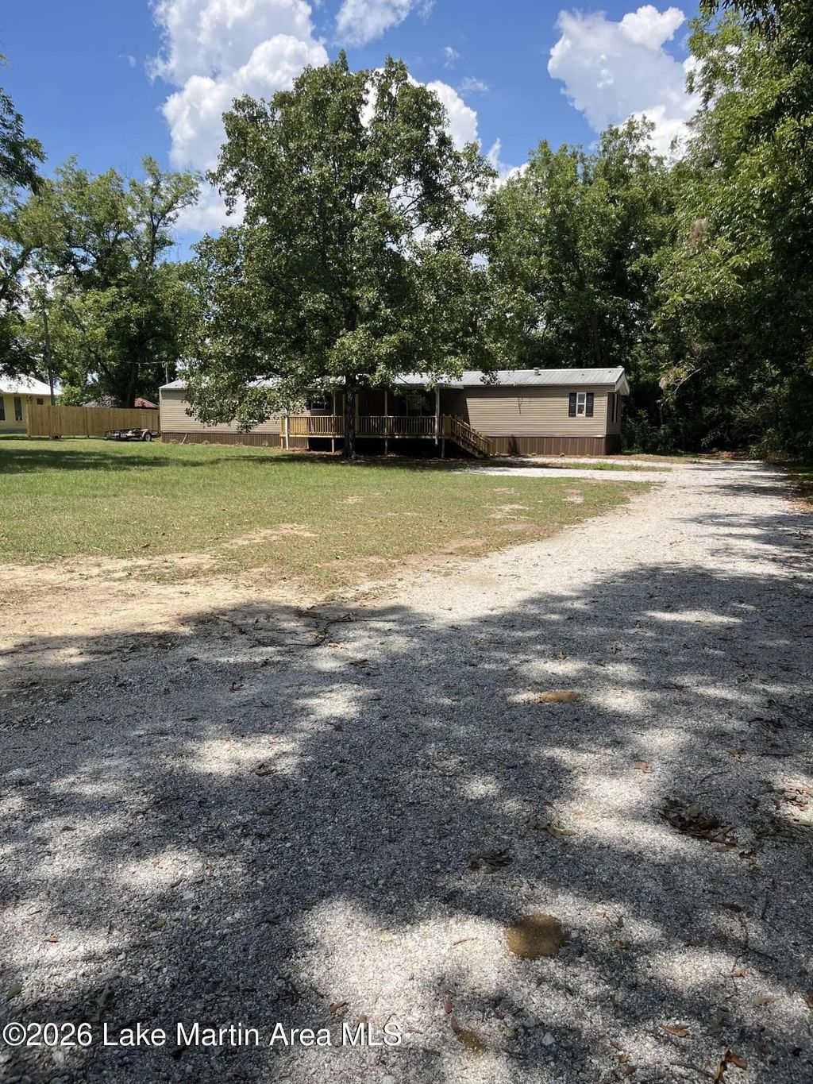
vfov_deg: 67.3
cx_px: 406
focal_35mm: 26
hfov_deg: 53.1
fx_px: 814
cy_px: 542
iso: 50
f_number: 1.6
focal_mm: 5.1
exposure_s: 1/2358
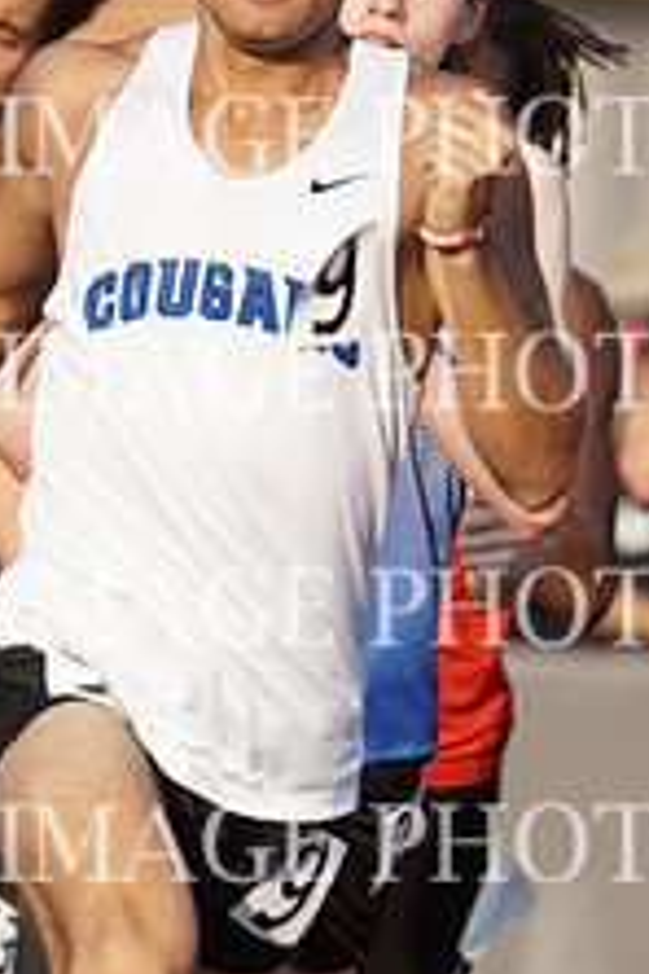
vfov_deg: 1.5
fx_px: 38207
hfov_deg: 1.0
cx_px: 340
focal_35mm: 1413
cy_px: 961
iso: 640
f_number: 5.6
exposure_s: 1/1600
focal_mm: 360
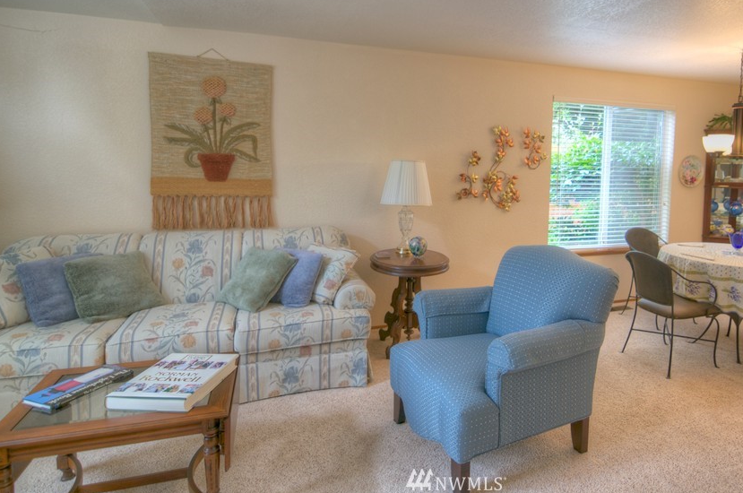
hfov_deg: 78.4
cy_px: 190
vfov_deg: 57.2
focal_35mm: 22
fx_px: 446
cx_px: 456
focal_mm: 11
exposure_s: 1/50
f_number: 2.8
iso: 100
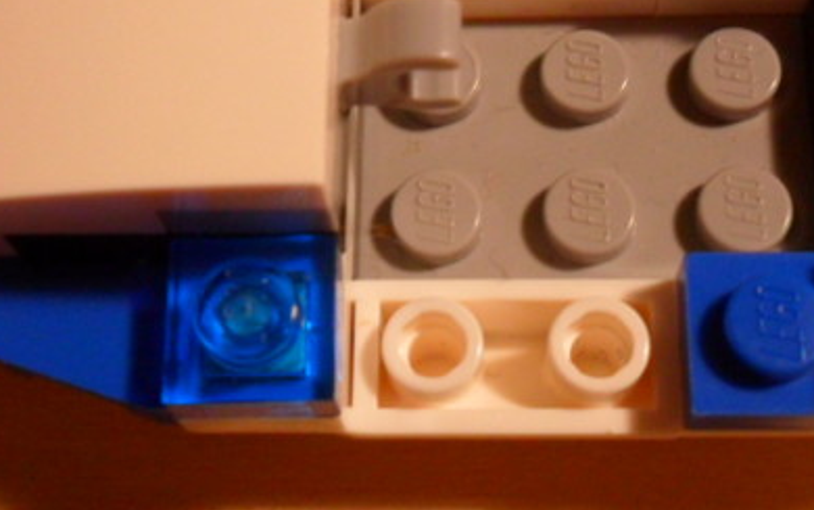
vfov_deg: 19.7
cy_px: 162
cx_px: 442
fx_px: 1465
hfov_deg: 31.0
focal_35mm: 66
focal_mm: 4.9
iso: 200
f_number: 3.5
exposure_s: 1/15
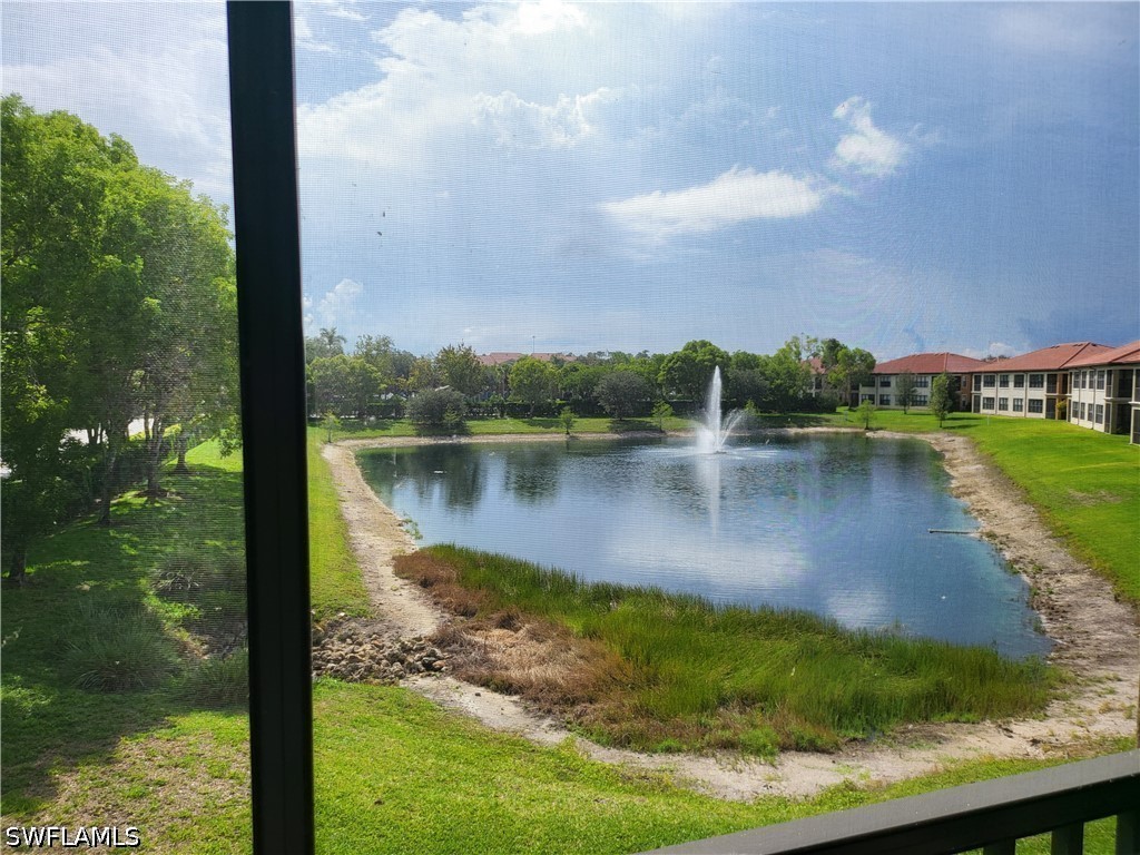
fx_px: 790
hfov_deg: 71.6
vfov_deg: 56.8
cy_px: 428
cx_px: 570
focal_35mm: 24
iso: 40
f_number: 1.8
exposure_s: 1/2463
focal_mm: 5
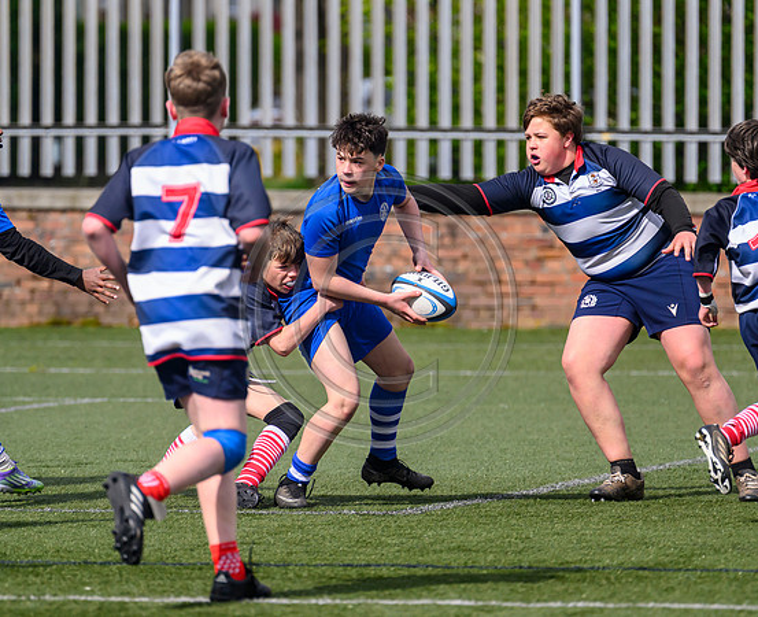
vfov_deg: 4.0
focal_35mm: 388
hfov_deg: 5.0
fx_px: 8752
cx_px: 383
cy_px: 309
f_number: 4
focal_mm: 280
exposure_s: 1/5000
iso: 1000
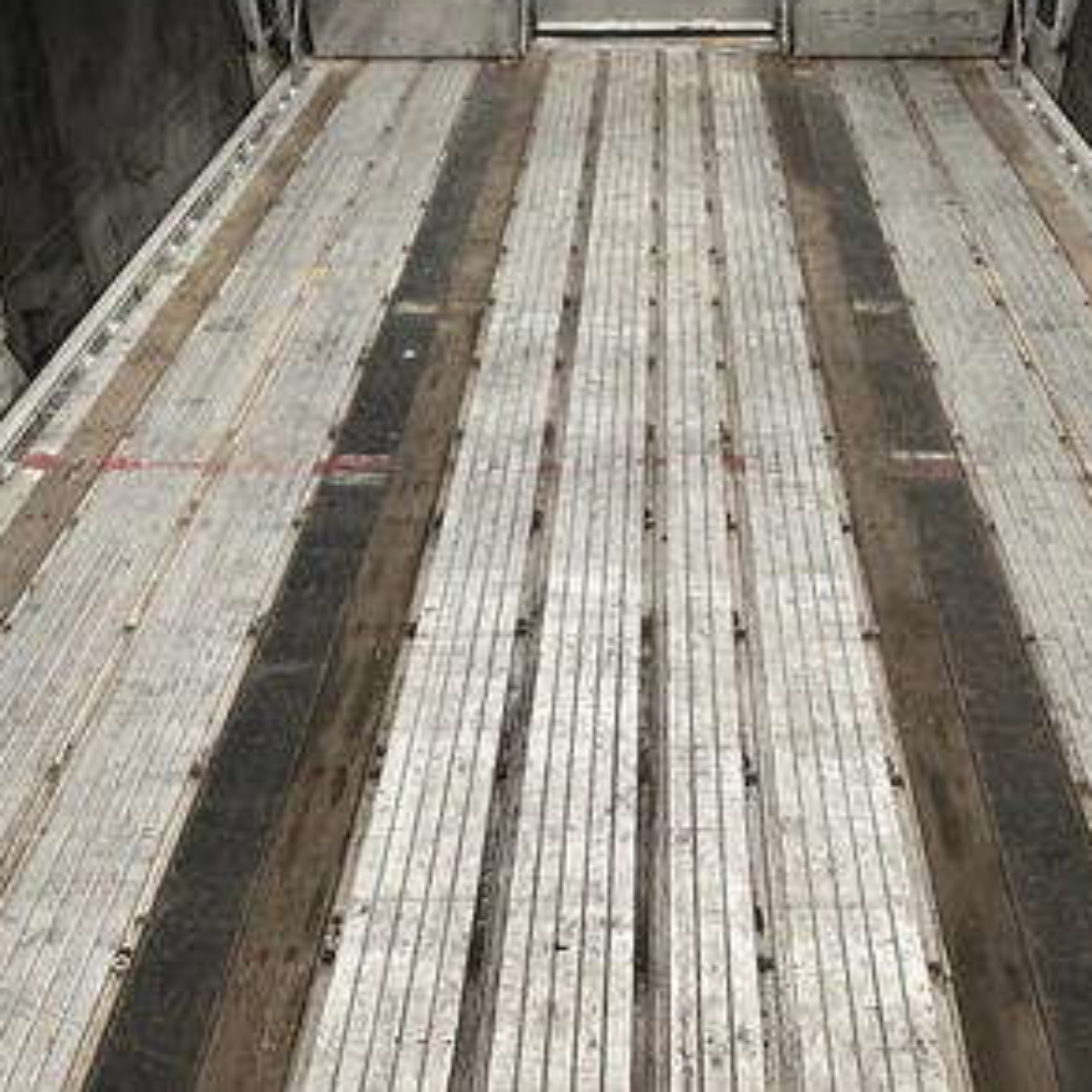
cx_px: 611
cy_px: 537
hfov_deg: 47.1
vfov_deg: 47.2
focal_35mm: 35
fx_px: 1249
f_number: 1.8
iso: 64
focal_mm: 3
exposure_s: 1/66
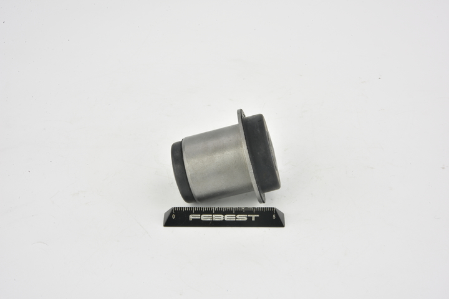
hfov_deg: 33.4
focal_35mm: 60
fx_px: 748
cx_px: 224
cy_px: 150
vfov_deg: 22.6
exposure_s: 1/2
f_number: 29
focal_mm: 60
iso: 64
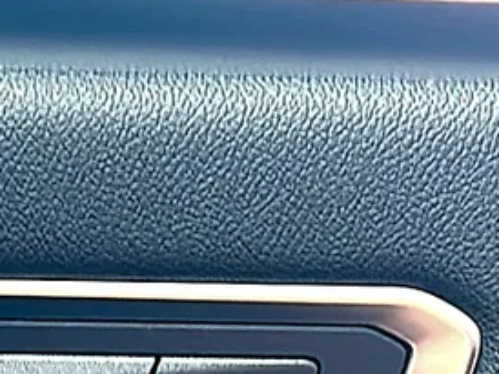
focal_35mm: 110
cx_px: 51
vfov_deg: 13.3
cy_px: 351
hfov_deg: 17.6
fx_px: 1584
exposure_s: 1/53
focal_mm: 6.86
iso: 200
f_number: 1.78
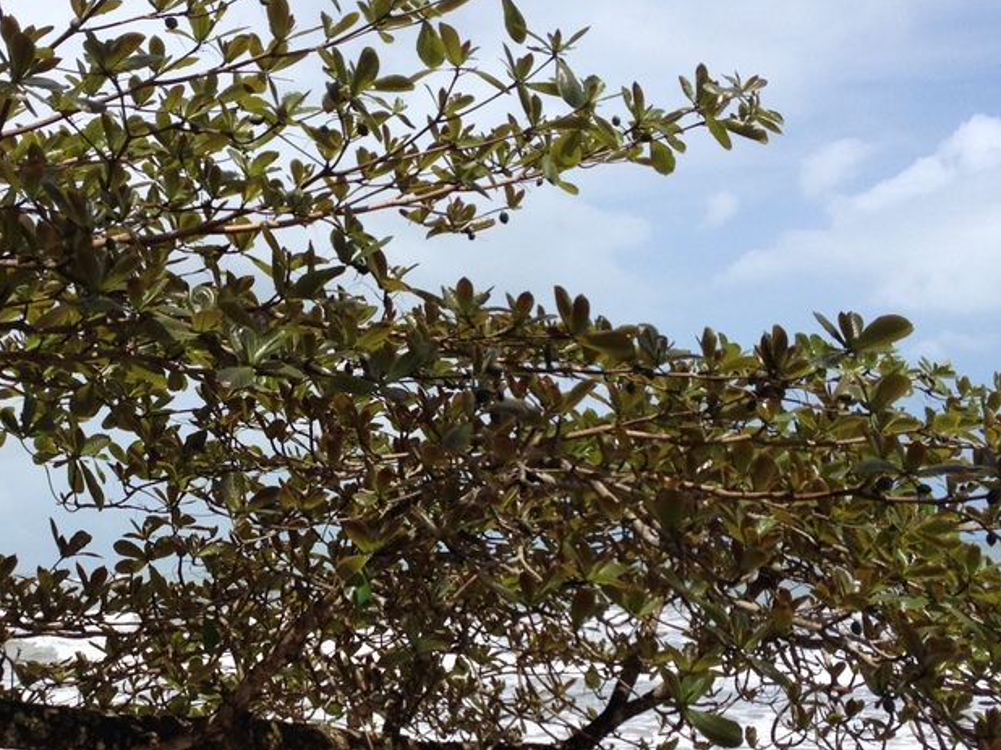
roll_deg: +3.3
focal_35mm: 68
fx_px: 1966
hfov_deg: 28.3
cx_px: 287
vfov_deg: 21.5
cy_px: 530
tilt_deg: -0.9
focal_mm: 4.28
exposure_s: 1/2045
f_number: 2.4
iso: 50
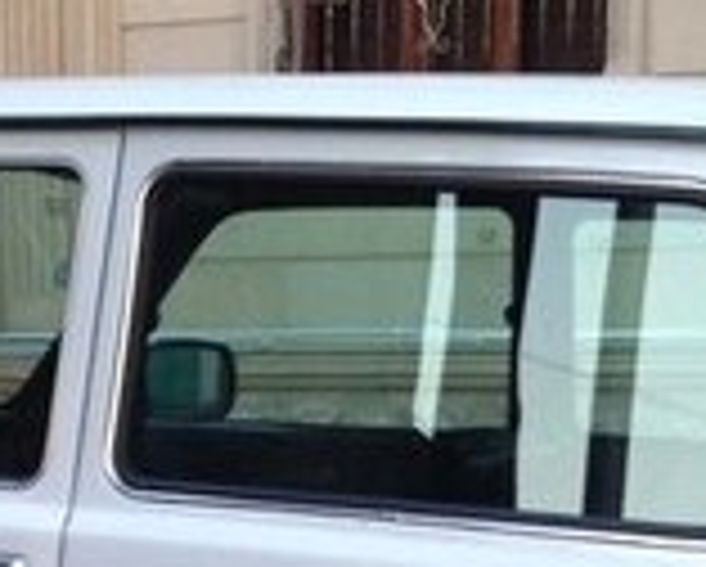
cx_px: 162
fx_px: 2824
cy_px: 745
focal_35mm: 135
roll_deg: +1.2
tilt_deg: -9.5
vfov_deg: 11.2
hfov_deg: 14.2
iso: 125
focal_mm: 4.12
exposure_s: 1/20
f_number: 2.4
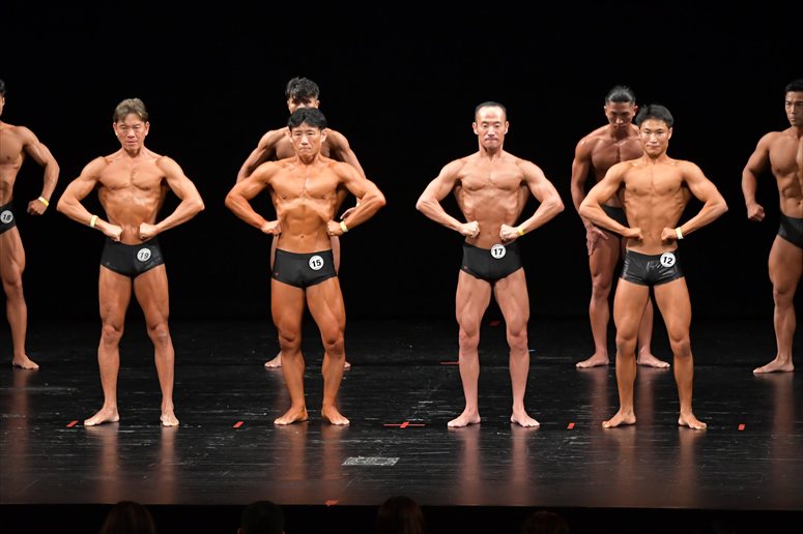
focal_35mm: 187
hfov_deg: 11.0
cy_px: 267
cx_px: 402
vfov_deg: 7.3
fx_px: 4169
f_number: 5.6
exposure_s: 1/400
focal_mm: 125
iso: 3200
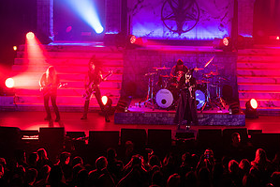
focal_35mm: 66
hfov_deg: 30.4
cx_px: 180
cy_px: 23
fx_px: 513
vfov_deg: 20.2
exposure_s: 1/500
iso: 2000
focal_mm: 34
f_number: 3.2
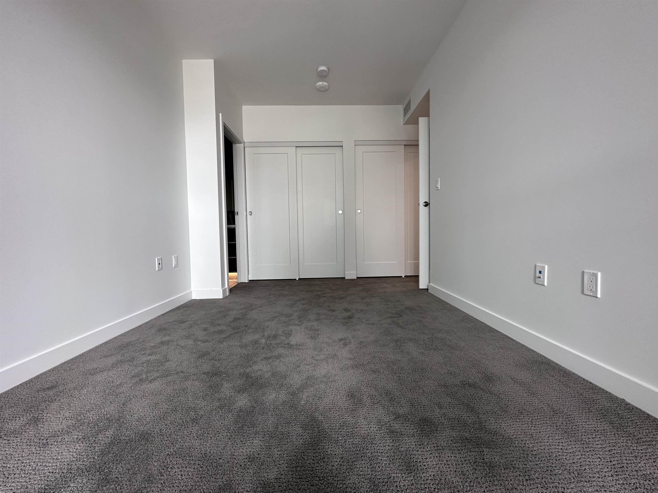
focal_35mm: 14
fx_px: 266
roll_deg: +0.8
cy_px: 246
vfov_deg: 85.7
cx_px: 329
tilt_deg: -2.6
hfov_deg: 102.1
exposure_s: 1/99
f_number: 2.2
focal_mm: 2.22
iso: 125
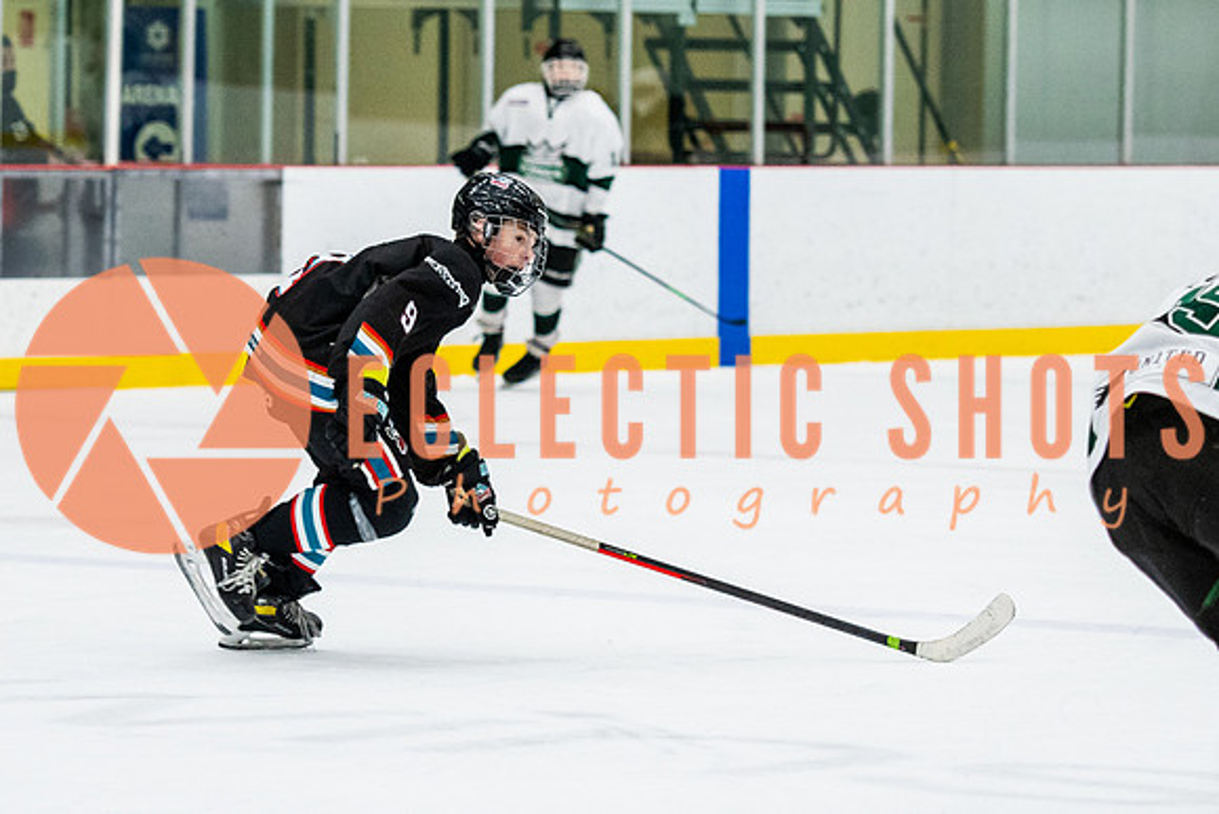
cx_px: 407
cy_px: 310
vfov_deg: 5.6
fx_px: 8333
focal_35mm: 246
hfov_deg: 8.4
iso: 1600
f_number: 2.8
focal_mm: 105
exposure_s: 1/640
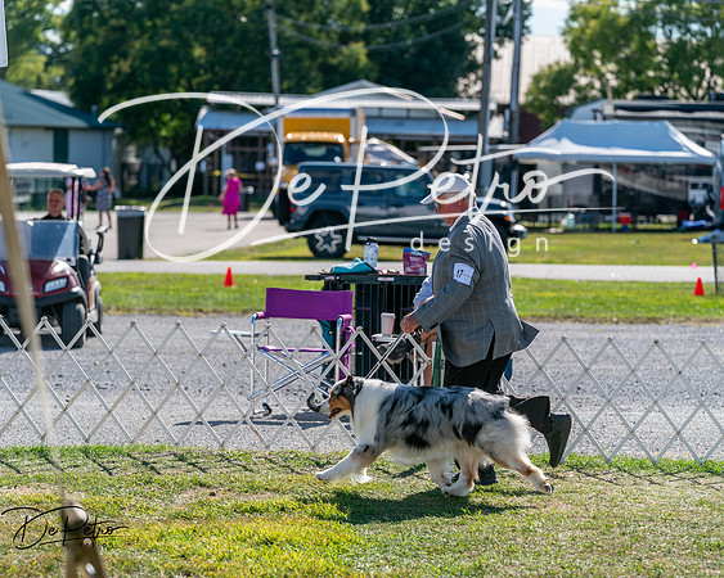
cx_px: 362
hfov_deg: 13.0
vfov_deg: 10.4
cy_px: 289
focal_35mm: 149
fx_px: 3184
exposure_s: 1/1250
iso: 160
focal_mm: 132
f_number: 4.5
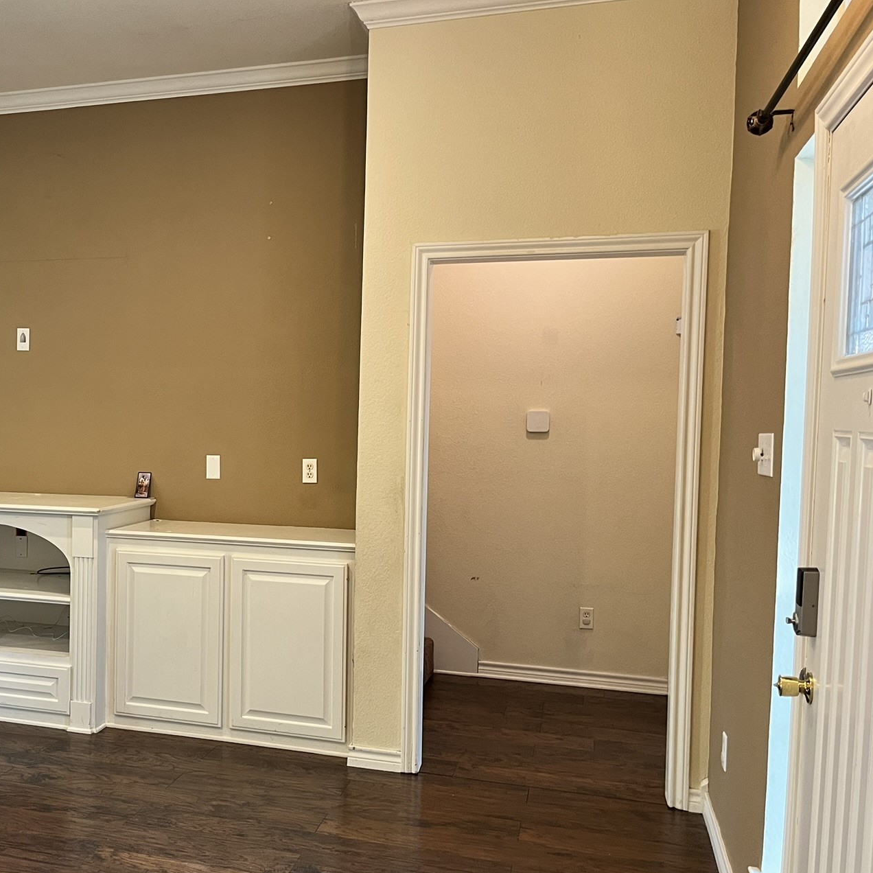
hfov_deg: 43.1
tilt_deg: -3.5
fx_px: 1056
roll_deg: +0.1
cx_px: 193
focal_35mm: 37
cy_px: 461
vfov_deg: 44.9
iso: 160
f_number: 1.6
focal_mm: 5.1
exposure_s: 1/60
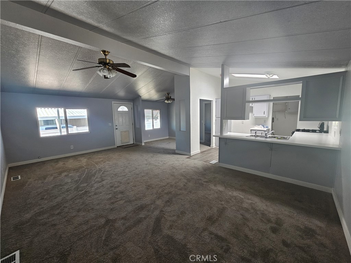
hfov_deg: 106.2
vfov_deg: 89.9
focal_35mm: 13
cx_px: 176
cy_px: 132
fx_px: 132
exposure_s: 1/77.4
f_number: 2.2
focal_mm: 2.2
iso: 100
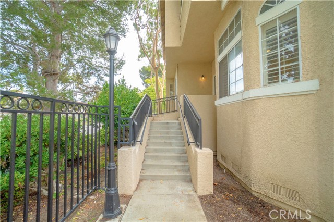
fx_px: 139
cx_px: 167
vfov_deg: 77.3
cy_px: 111
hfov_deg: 100.4
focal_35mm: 15
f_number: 8
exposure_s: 1/125
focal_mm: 10
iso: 320
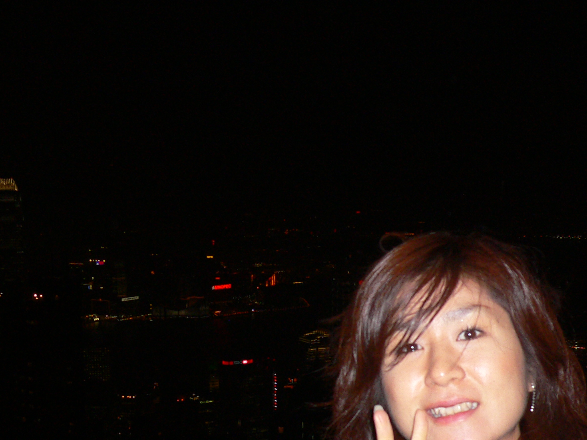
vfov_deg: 23.8
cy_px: 336
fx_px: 1034
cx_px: 228
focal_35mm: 61
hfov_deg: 31.6
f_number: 2.8
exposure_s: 1/60
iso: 150
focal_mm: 5.8
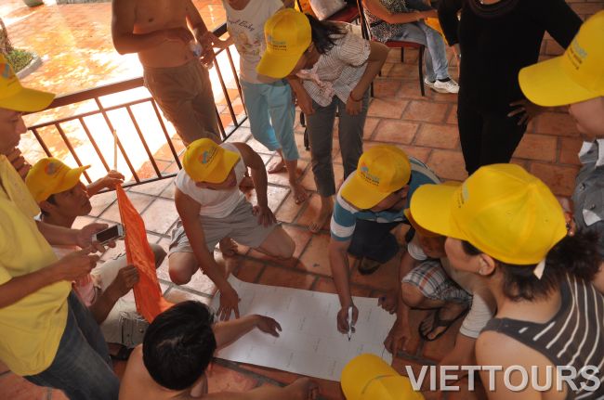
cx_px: 302
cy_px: 200
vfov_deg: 47.8
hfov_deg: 67.5
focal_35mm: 27
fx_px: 452
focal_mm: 18
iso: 400
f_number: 3.5
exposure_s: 1/125
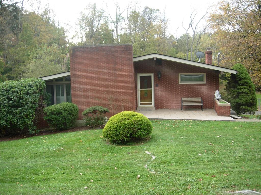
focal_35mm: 36
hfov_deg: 51.4
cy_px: 98
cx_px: 130
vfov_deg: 39.7
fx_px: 271
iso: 50
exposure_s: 1/55.3
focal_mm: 7.5
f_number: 2.7
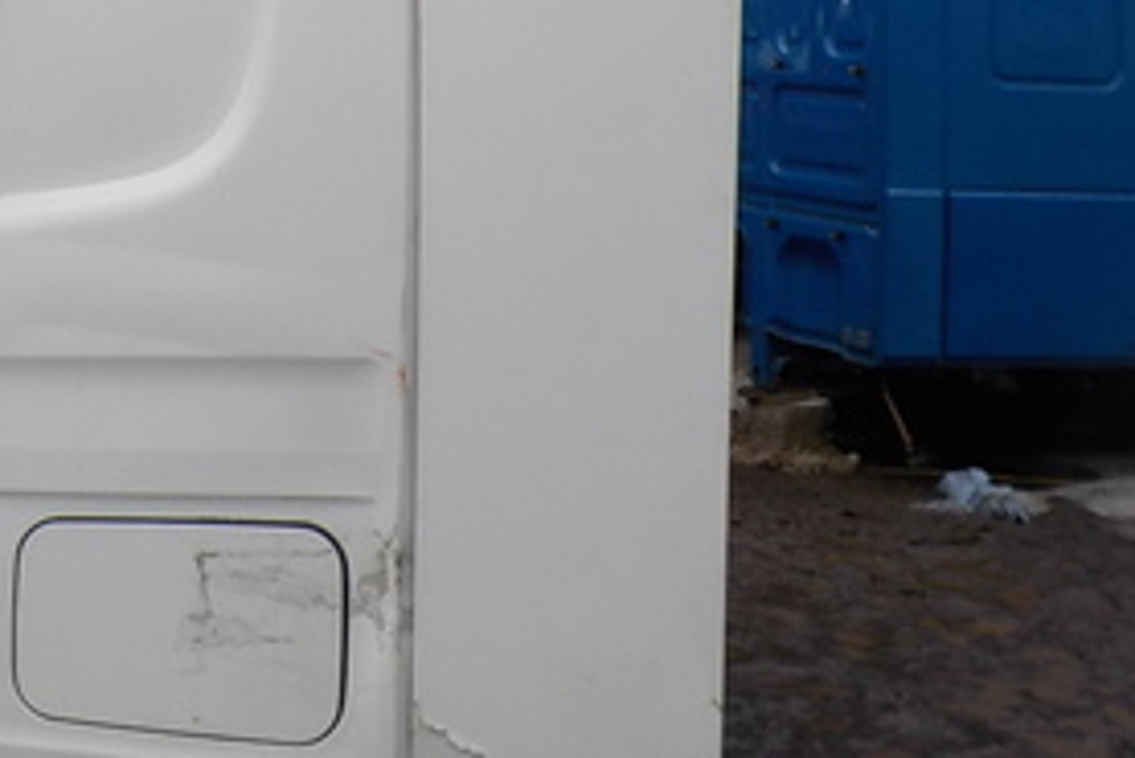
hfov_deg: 27.0
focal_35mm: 72
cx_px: 102
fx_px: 2271
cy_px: -61
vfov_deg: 18.3
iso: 125
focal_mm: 4.1
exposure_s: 1/800
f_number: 3.3
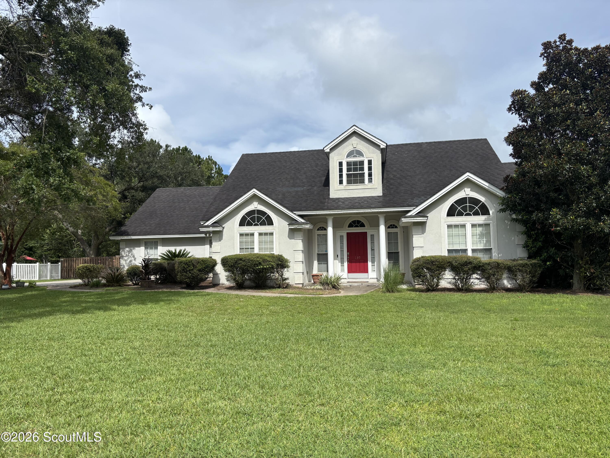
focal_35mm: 26
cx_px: 305
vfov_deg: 53.1
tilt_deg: +2.9
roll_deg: +1.8
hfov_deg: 67.3
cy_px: 229
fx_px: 458
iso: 50
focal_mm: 5.96
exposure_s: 1/4630
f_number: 1.6
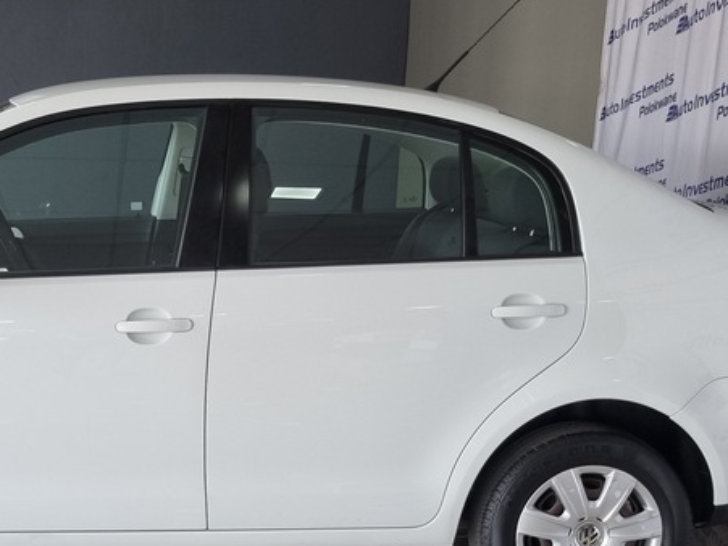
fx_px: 1240
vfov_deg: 24.7
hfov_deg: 31.8
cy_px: 368
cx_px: 137
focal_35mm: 59
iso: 64
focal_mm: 5.4
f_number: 1.8
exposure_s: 1/100
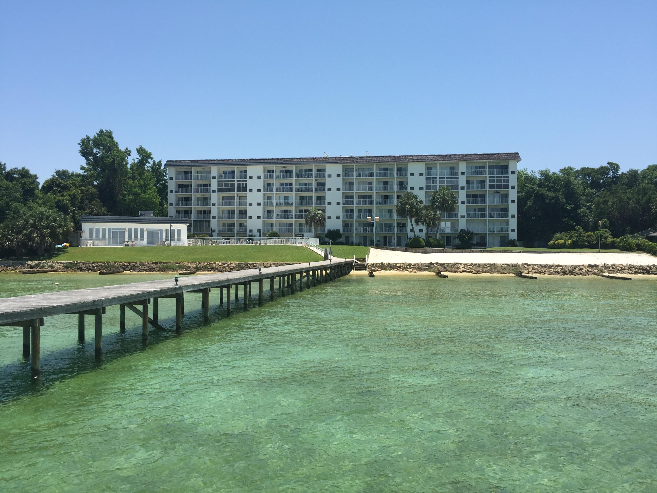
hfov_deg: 61.7
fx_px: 550
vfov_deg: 48.2
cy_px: 246
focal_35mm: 29
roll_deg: -0.3
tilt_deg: -0.8
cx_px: 328
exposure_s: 1/1980
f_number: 2.2
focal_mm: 4.15
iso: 32
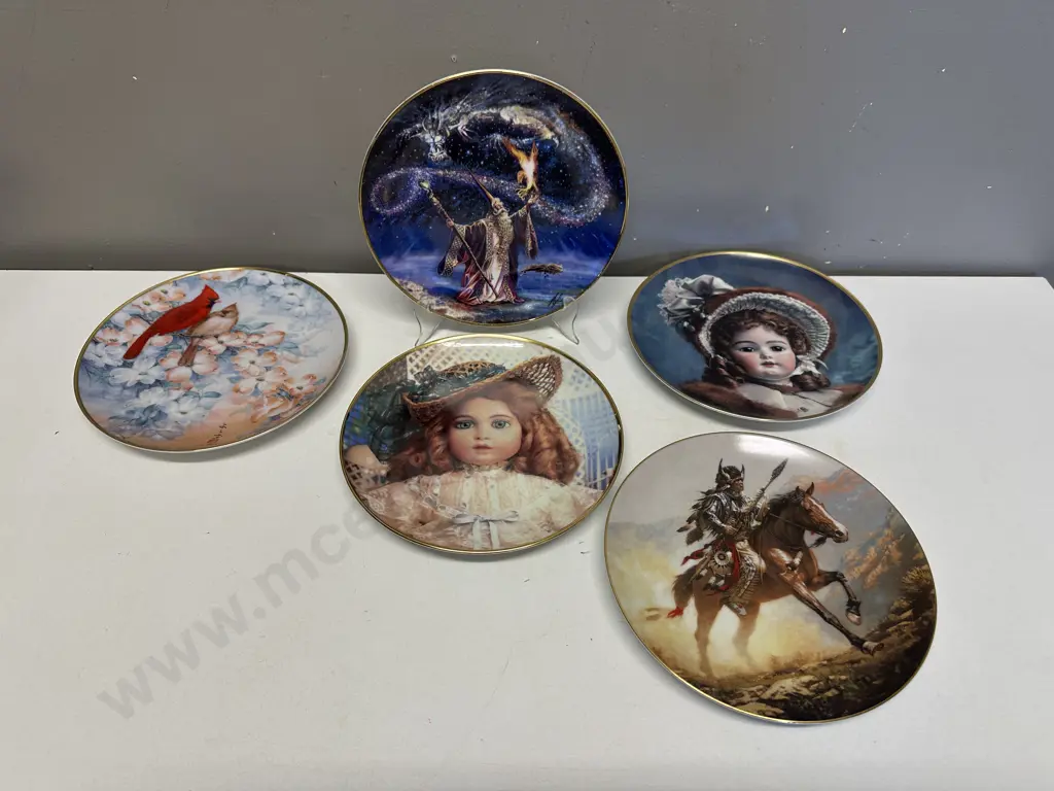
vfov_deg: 56.8
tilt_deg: -47.3
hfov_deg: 71.6
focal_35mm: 24
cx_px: 527
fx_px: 731
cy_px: 396
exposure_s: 1/100
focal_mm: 6.86
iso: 100
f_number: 1.78
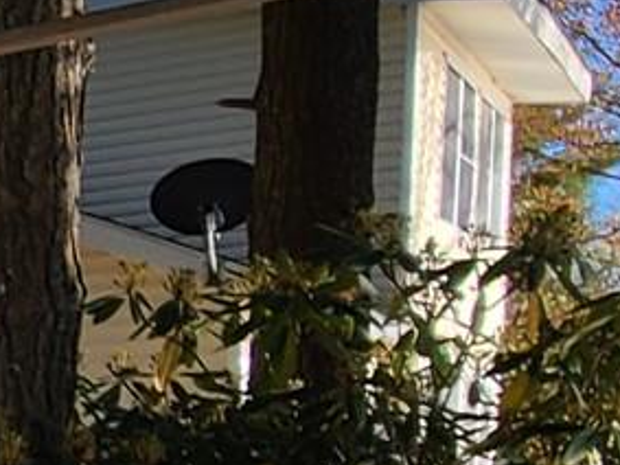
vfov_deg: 14.7
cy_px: 687
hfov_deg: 12.8
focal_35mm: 94
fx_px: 1683
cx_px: -1047
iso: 50
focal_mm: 2.2
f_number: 2.2
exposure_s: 1/1061
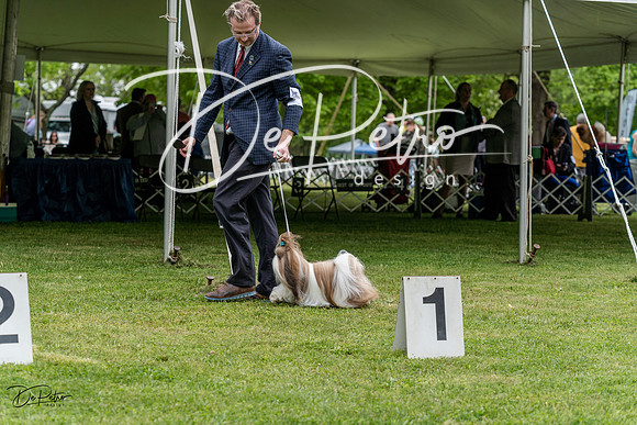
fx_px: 1681
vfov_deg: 14.4
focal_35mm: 95
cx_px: 318
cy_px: 212
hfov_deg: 21.5
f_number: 4.5
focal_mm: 95
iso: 500
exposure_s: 1/1000
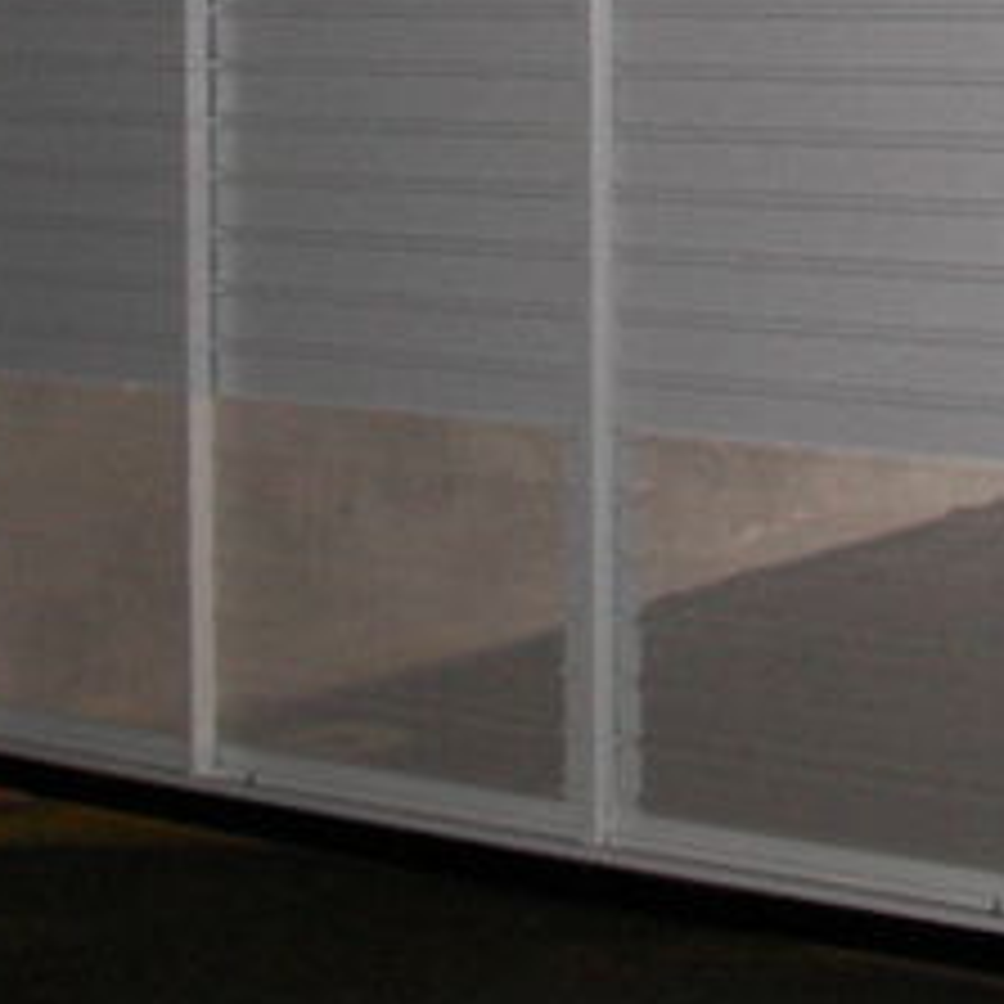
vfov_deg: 12.1
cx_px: 747
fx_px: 4692
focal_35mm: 143
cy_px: 113
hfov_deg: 12.2
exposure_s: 1/30
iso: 100
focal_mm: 6
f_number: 2.8
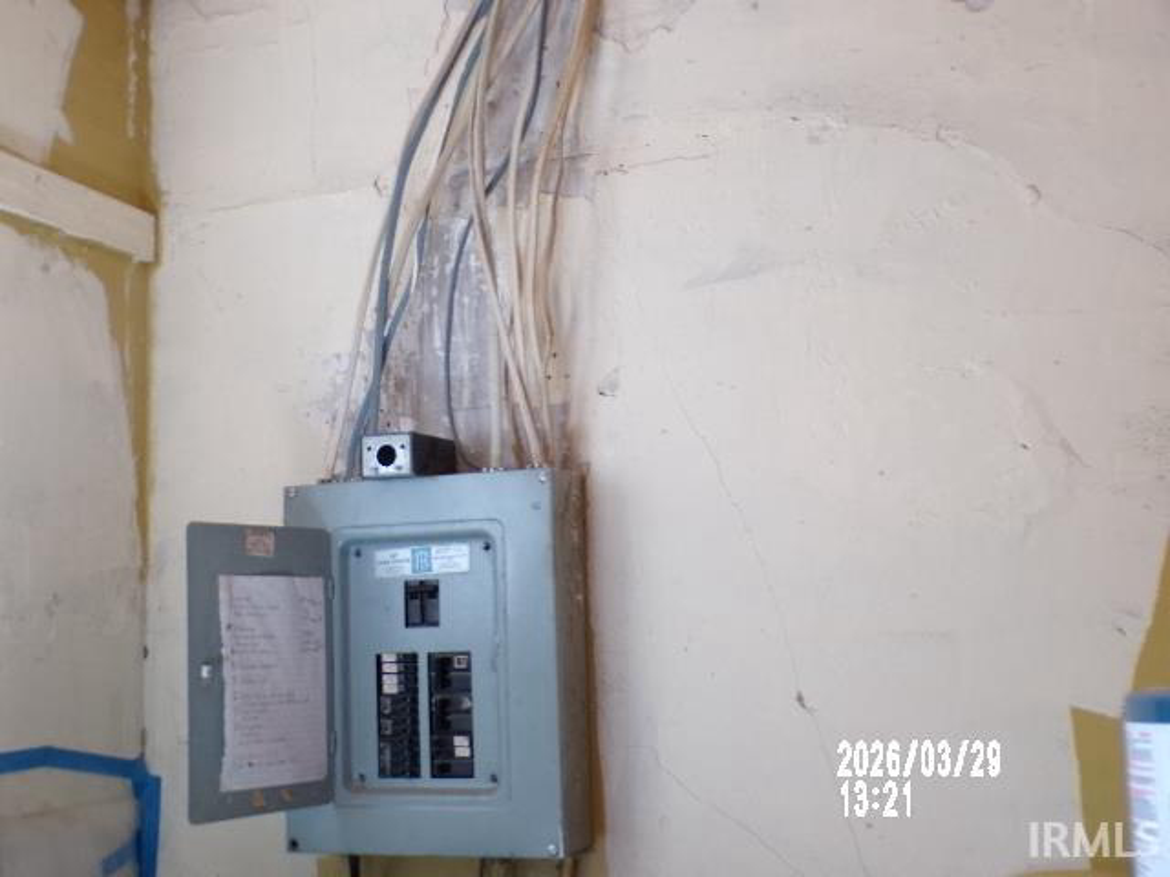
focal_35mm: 42
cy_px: 438
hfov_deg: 44.8
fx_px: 1420
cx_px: 585
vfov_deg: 34.3
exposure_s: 1/34
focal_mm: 7.6
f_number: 3.4
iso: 150
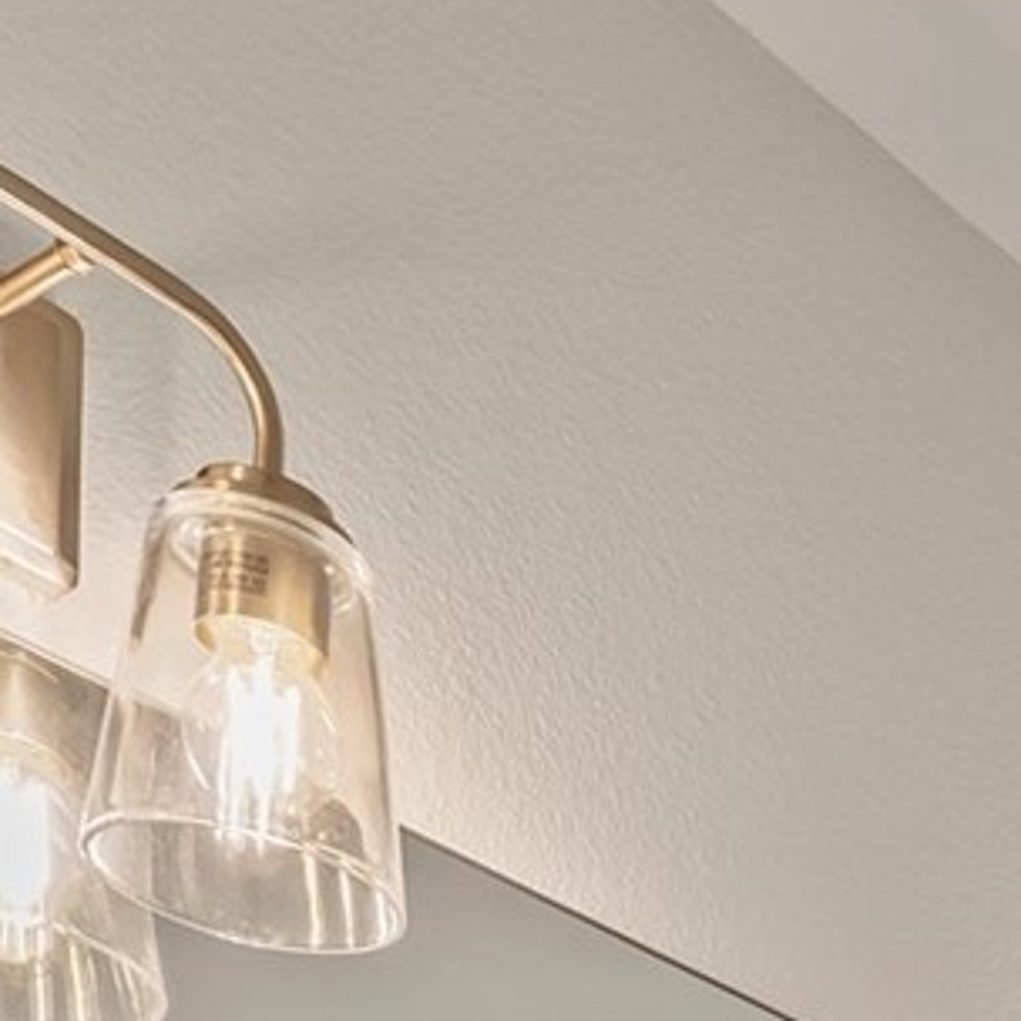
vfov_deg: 14.0
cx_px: 1901
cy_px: 2385
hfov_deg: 15.9
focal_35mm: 91
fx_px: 3037
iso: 800
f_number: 8
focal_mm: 15
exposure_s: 1/15
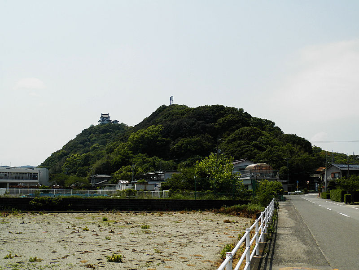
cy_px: 135
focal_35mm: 46
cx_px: 180
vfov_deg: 31.5
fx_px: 477
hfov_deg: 41.2
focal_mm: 8.2
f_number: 10.2
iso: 80
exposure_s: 1/160
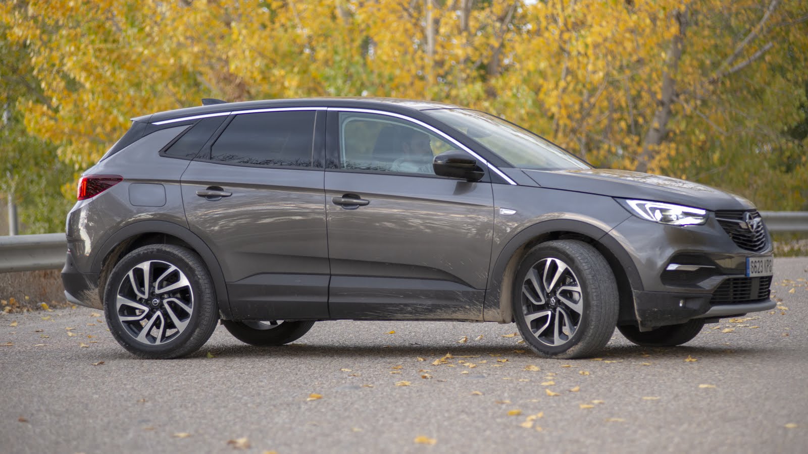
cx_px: 404
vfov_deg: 8.0
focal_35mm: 152
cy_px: 208
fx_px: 3255
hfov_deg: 14.1
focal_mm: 145
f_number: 2.8
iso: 1800
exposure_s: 1/125
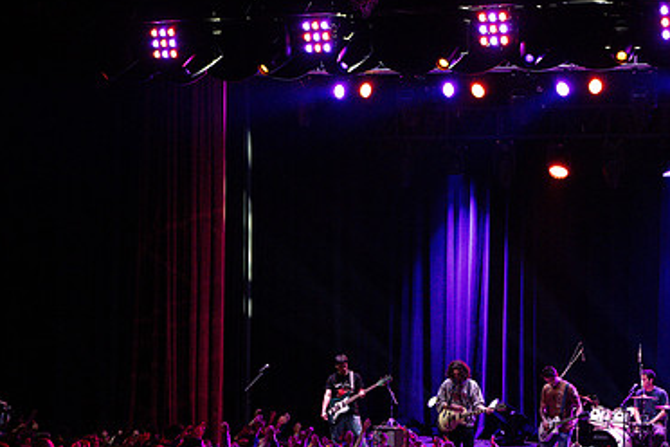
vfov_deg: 10.2
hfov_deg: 15.3
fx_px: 2494
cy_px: 336
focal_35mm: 134
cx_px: 430
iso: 8000
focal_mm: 86
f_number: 2.8
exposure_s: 1/500
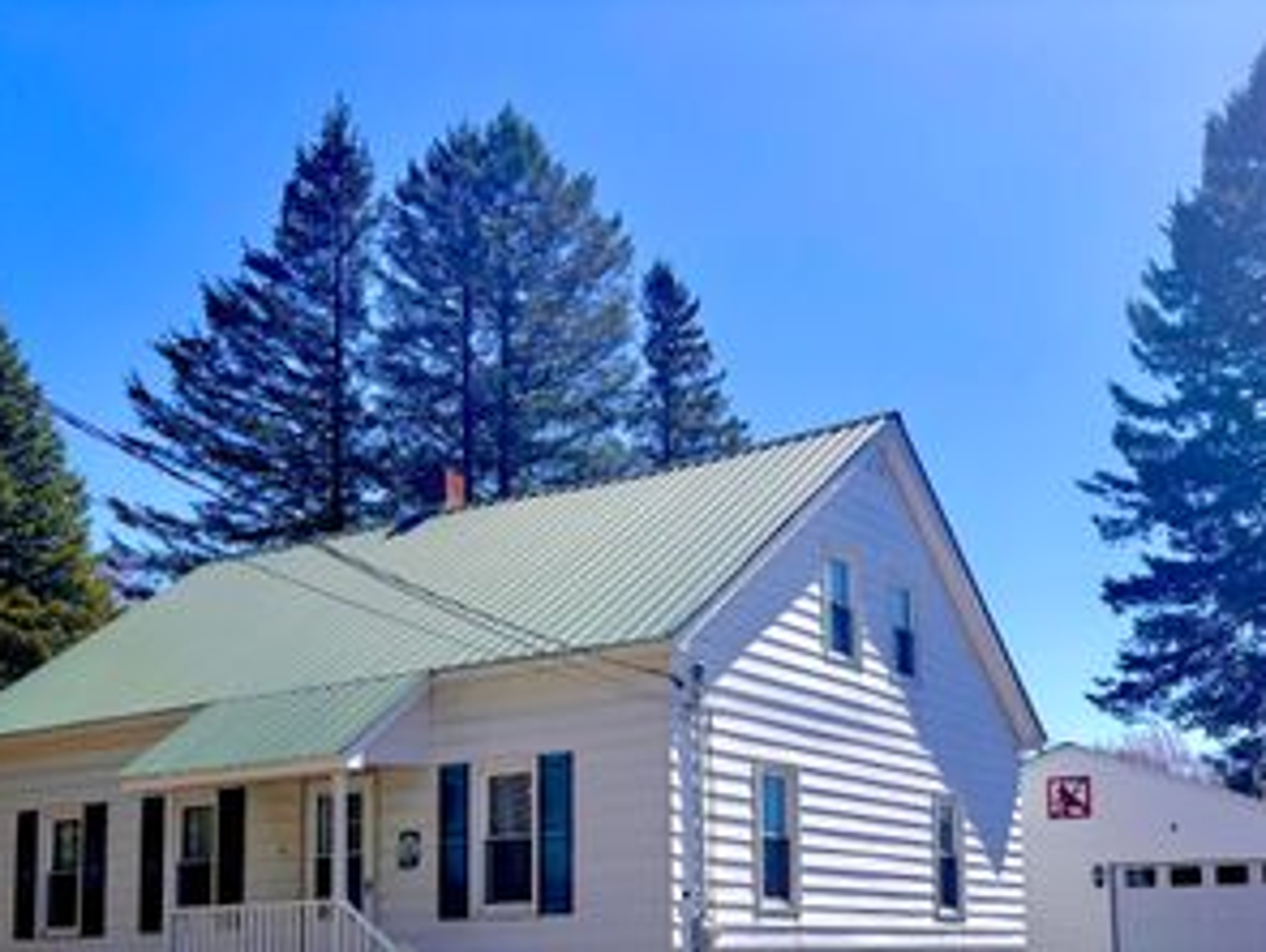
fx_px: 1611
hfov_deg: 42.8
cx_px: 712
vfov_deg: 31.8
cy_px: 800
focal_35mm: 44
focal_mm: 5.96
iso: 50
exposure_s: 1/3534
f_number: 1.6
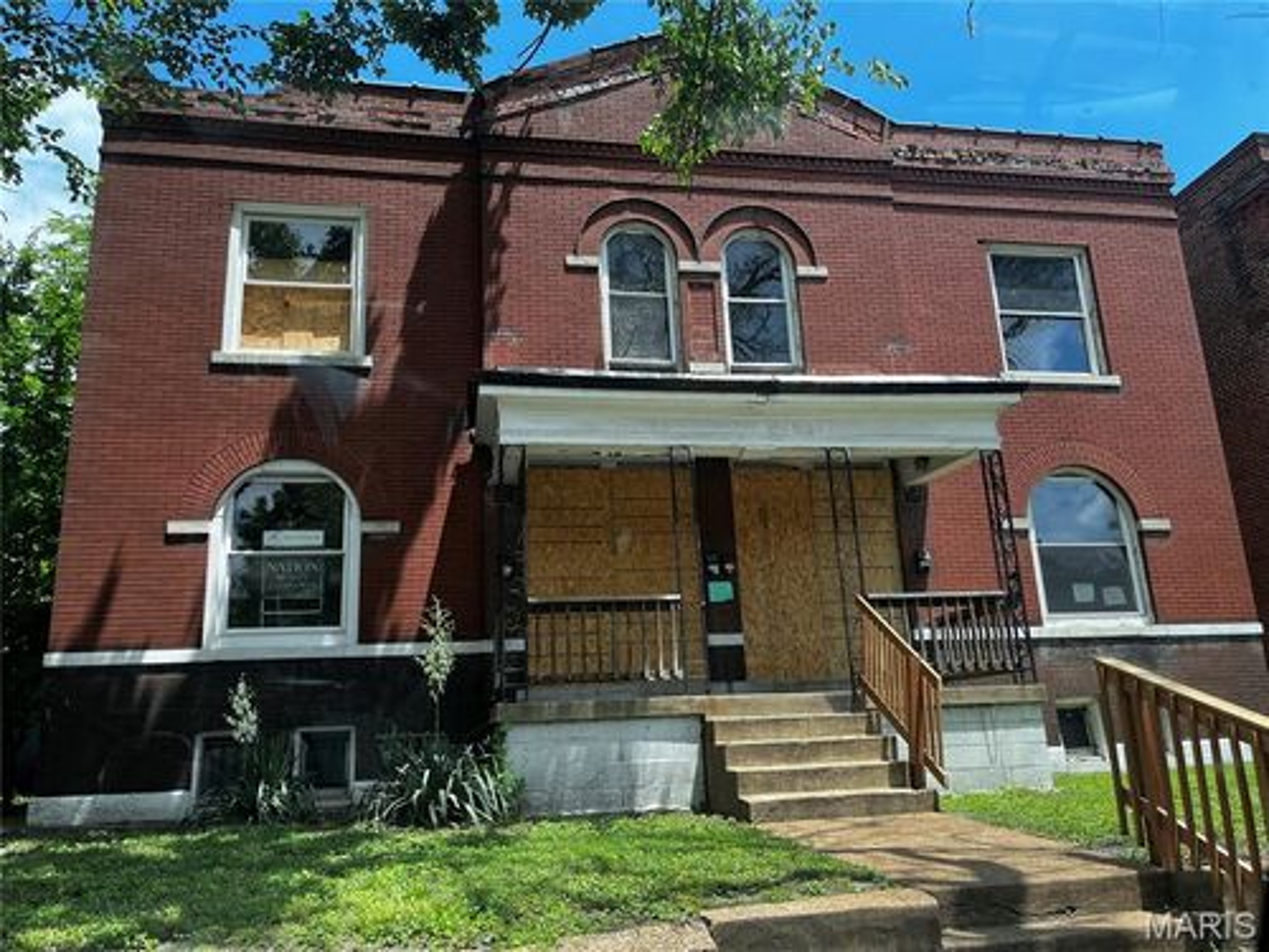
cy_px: 476
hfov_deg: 67.3
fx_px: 953
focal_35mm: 26
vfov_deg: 53.1
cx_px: 634
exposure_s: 1/992
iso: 50
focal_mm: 5.1
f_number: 1.6
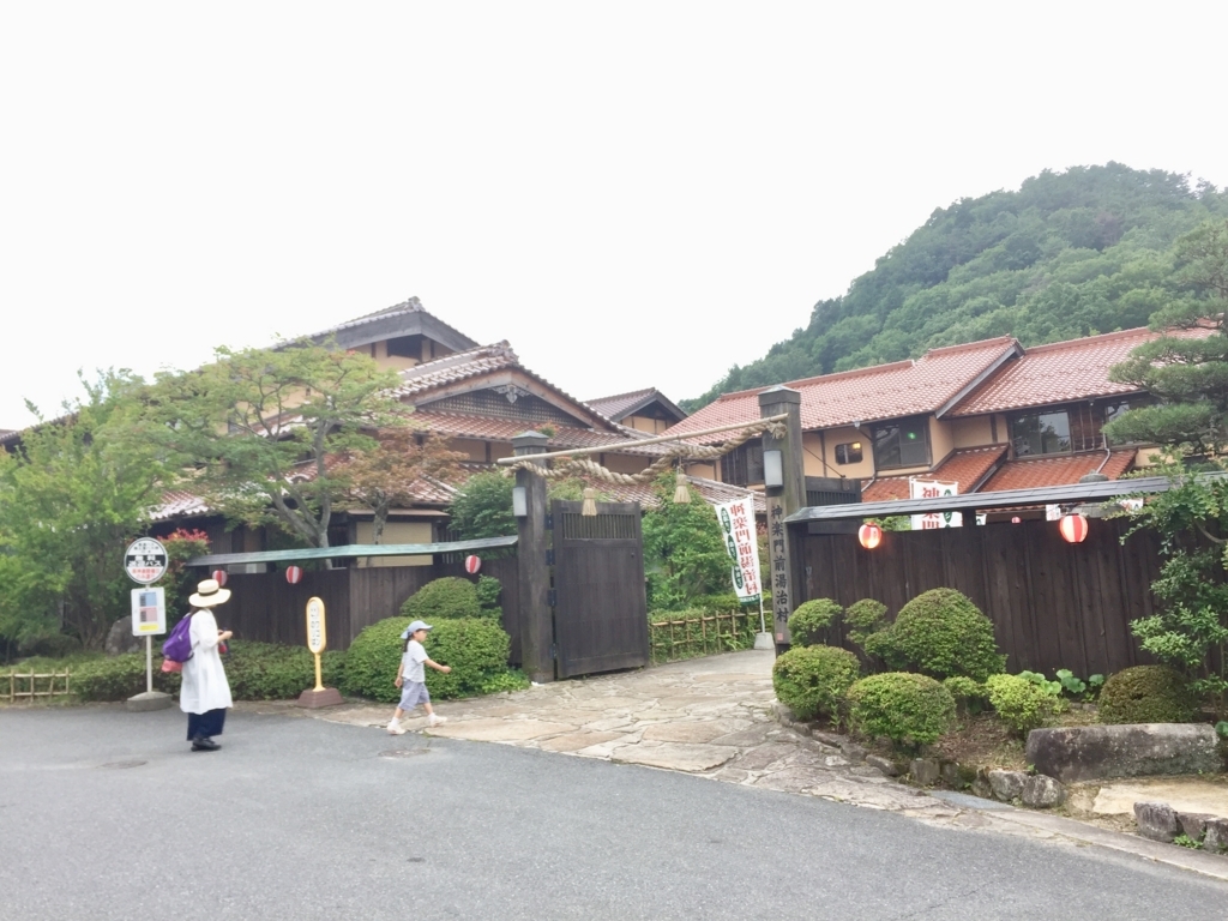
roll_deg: +1.7
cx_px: 614
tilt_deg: +5.3
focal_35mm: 29
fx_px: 1029
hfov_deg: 61.7
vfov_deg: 48.2
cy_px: 460
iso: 32
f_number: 2.2
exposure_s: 1/120
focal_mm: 4.15
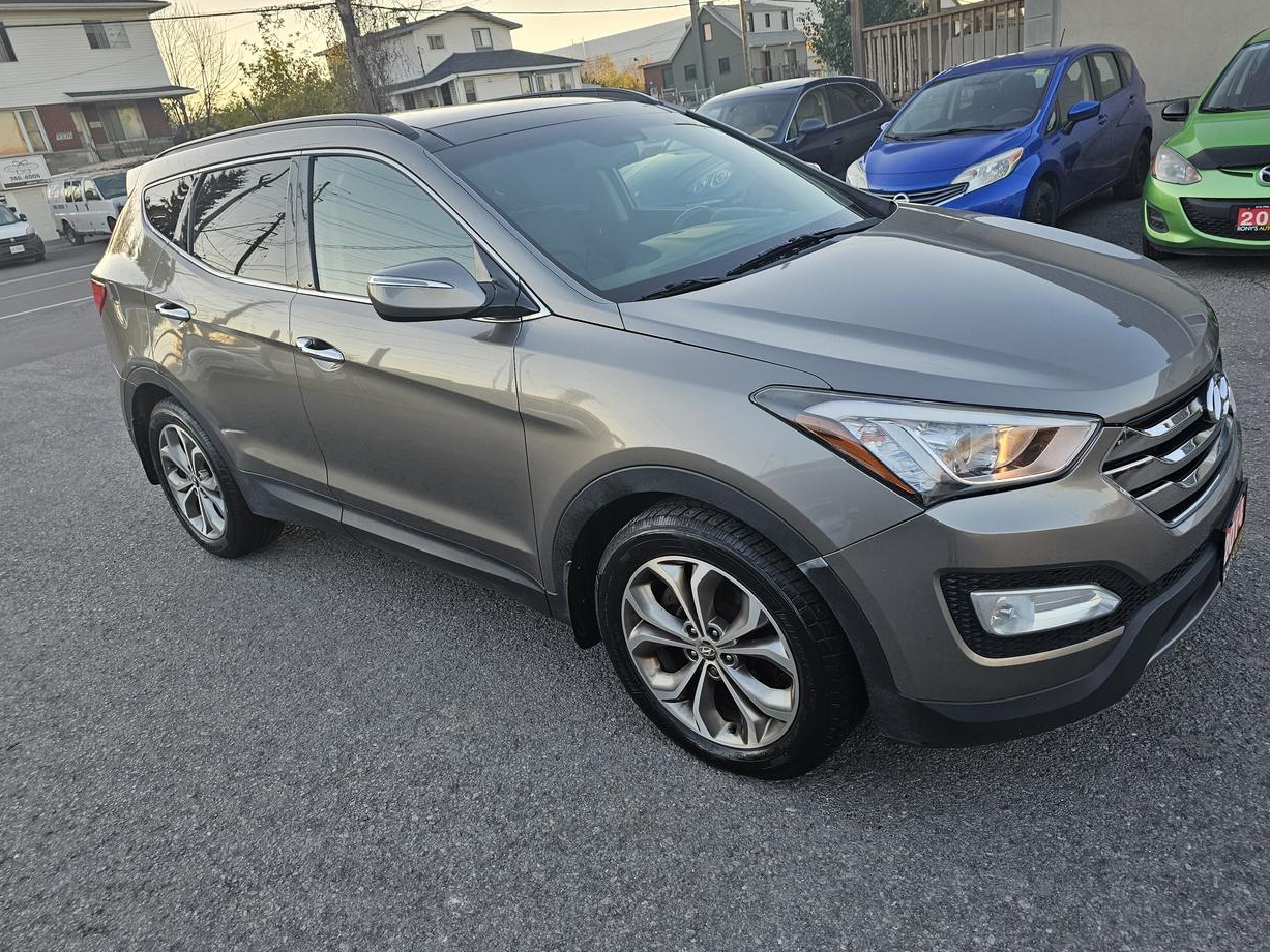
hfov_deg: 71.6
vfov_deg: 56.8
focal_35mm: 24
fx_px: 880
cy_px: 469
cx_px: 642
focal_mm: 6.3
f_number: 1.7
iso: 32
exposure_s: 1/120
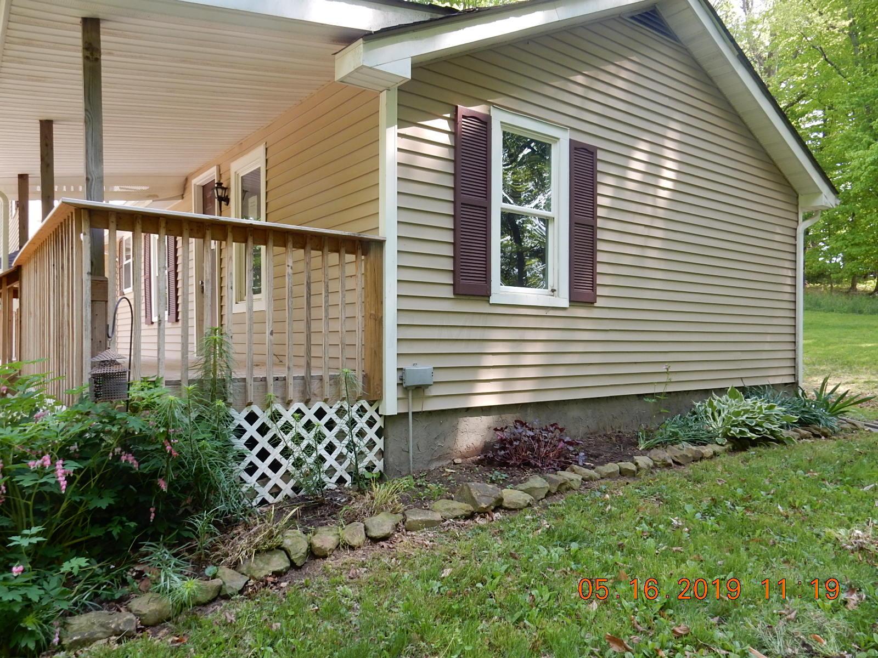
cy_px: 329
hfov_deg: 69.4
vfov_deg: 54.9
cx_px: 439
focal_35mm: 25
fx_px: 634
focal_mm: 4.5
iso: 125
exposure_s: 1/125
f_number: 3.7
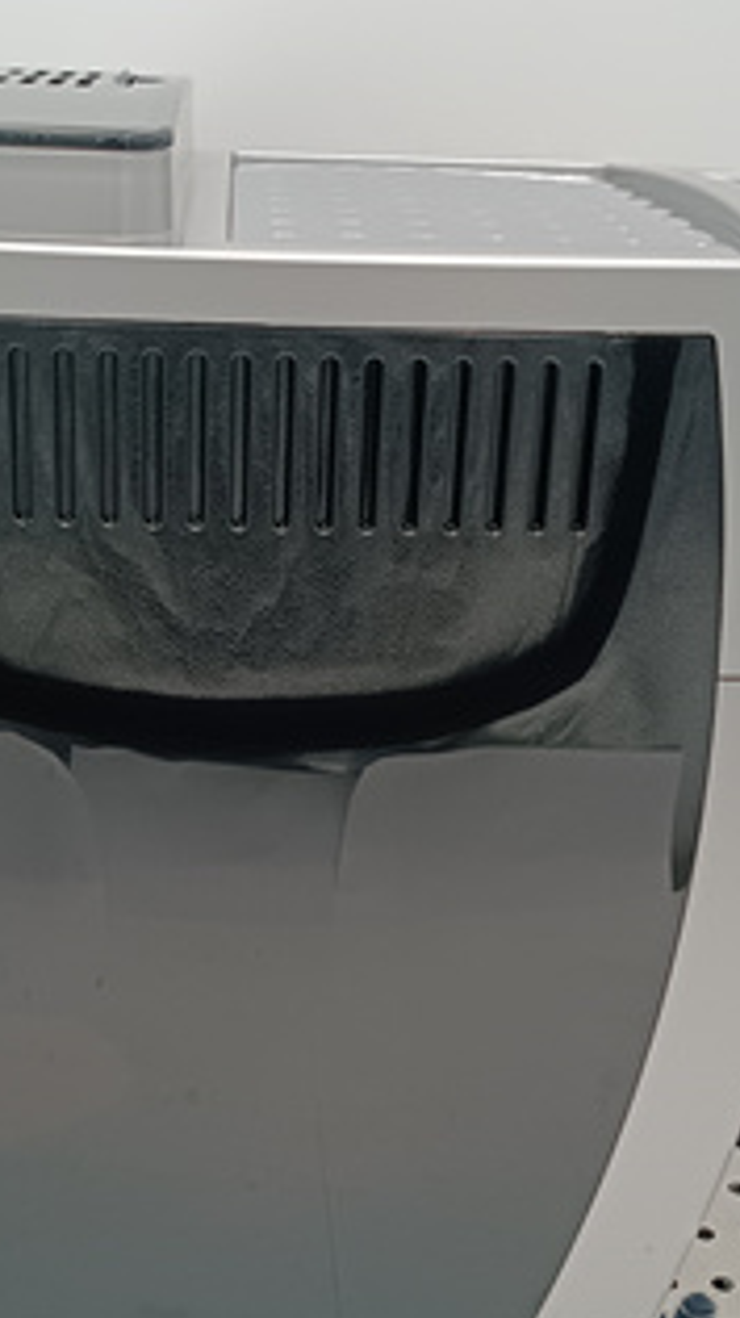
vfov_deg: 38.4
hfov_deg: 22.2
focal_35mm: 54
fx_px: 1885
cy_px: 749
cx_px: 293
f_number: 1.8
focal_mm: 4.81
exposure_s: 1/132
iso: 143
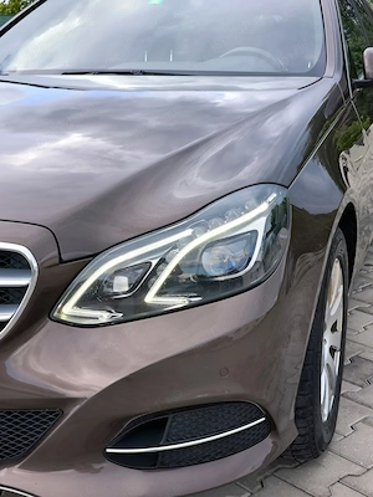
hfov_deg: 29.1
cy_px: 248
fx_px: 718
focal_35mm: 50
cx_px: 186
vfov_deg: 38.2
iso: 50
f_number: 1.9
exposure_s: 1/160
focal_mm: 7.1
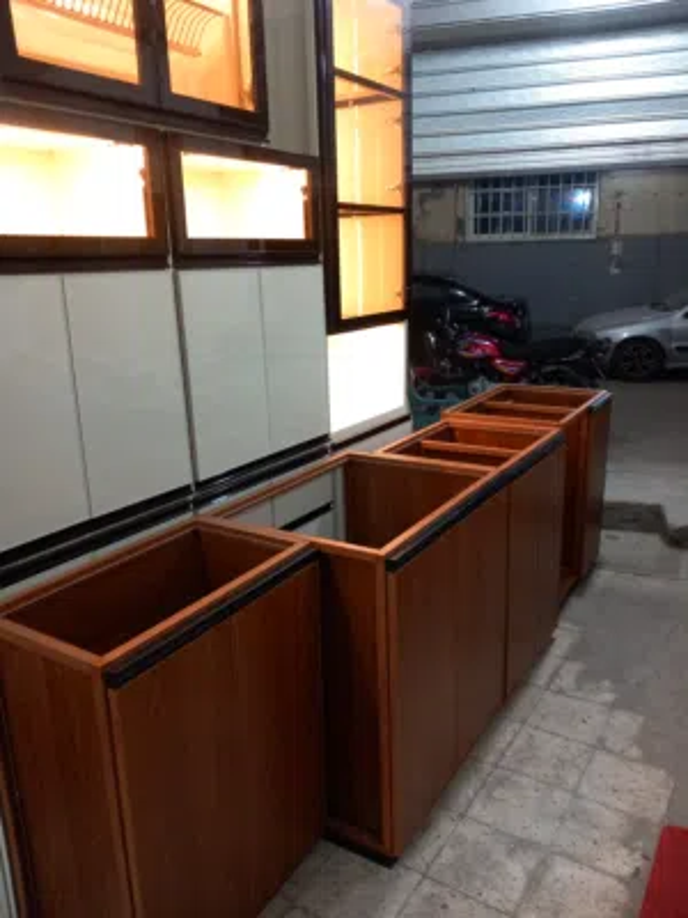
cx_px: 344
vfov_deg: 65.3
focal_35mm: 27
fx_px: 716
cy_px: 459
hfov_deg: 51.4
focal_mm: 4
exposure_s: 1/33.3
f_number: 1.8
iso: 250
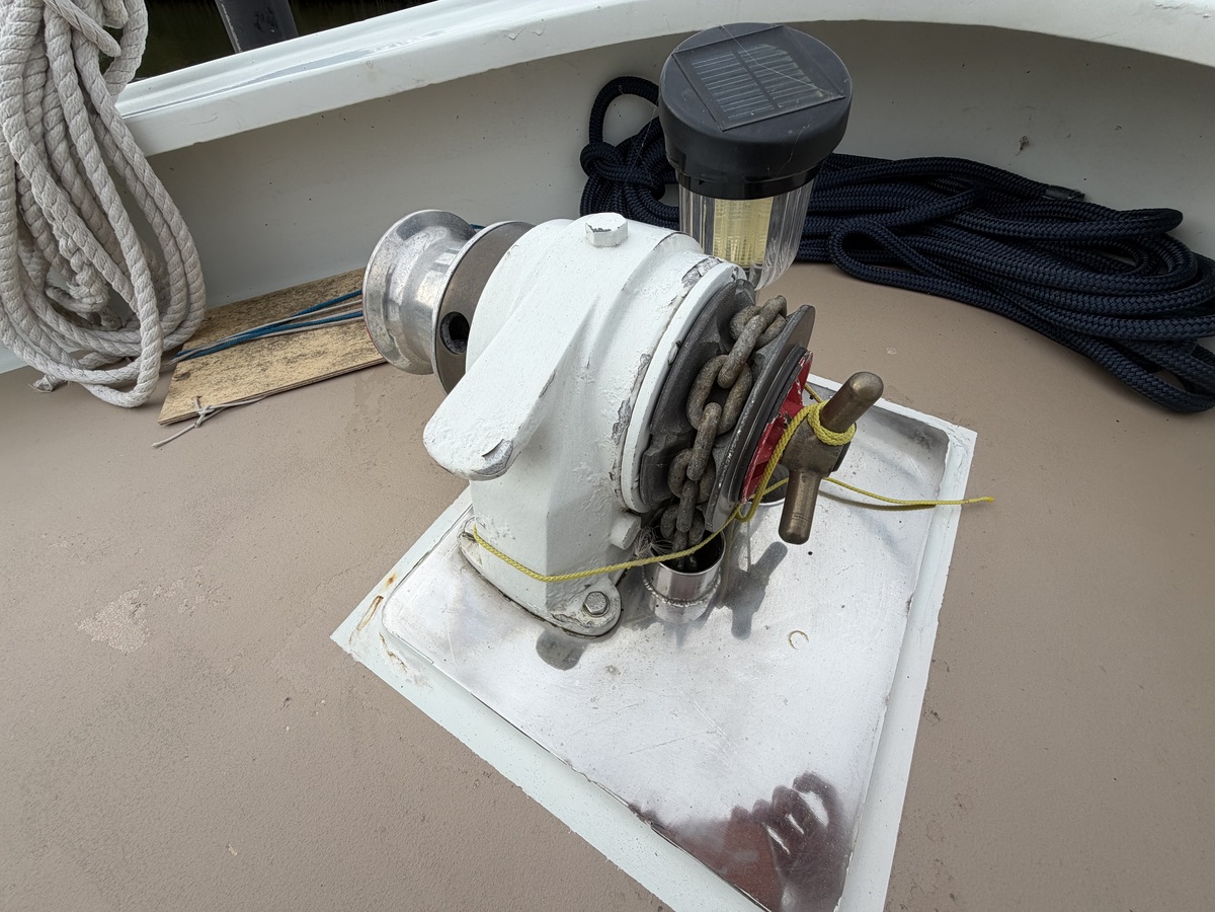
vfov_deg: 85.7
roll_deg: -4.1
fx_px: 491
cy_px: 456
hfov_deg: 102.1
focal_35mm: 14
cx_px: 608
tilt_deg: -44.7
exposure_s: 1/770
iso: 32
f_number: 2.2
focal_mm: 2.22
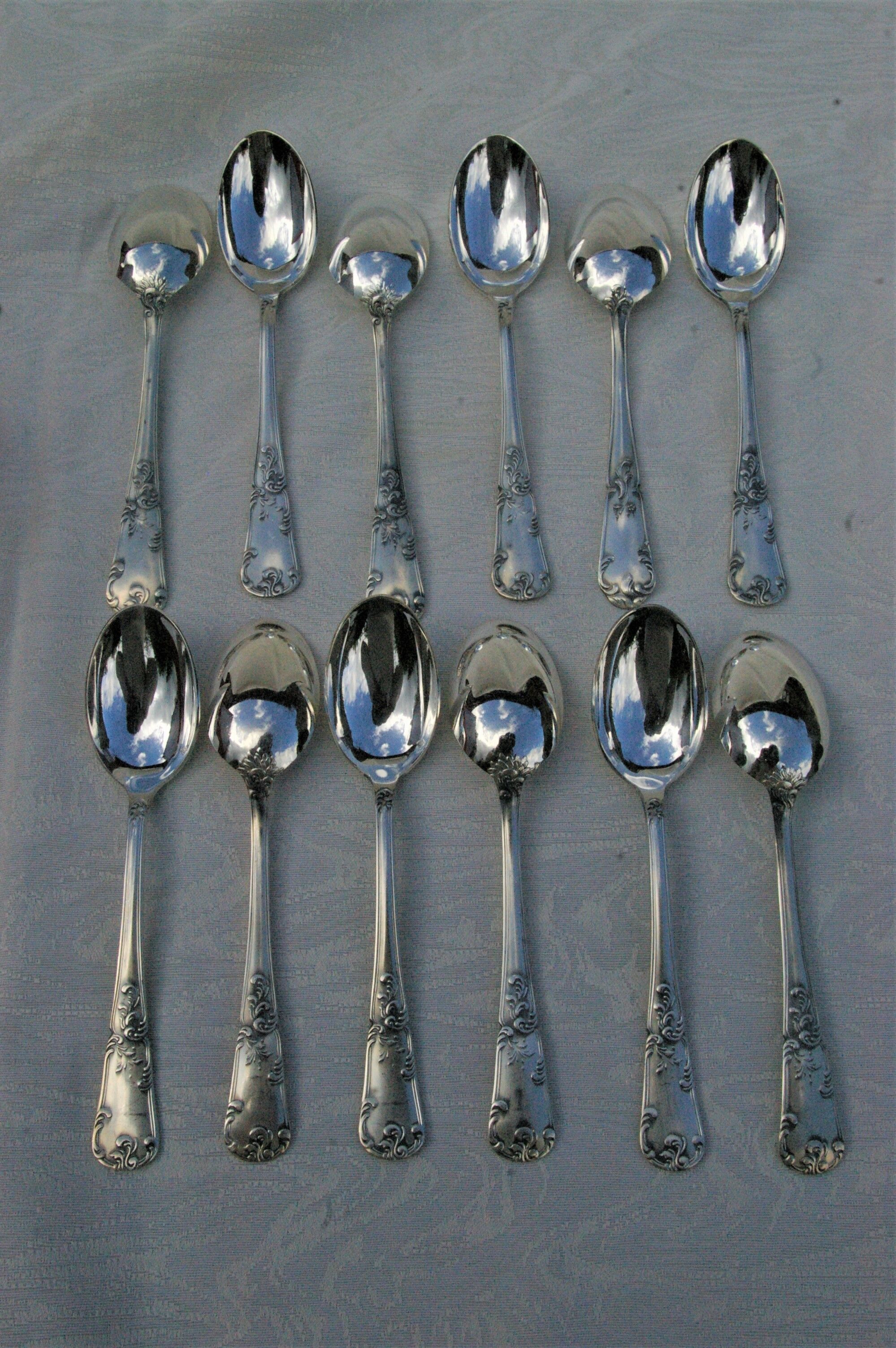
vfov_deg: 49.6
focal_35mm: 39
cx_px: 448
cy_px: 674
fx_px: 1459
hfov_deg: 34.1
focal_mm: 26
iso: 1600
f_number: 16
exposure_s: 1/1000
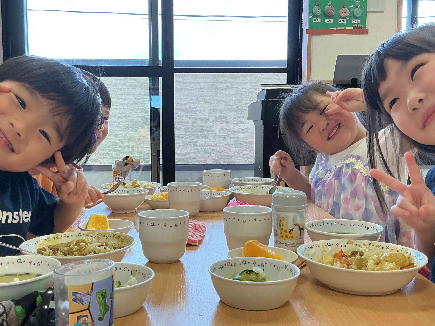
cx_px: 199
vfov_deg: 34.3
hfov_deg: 44.7
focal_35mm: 42
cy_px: 167
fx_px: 528
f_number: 1.8
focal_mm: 3
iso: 50
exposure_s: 1/100
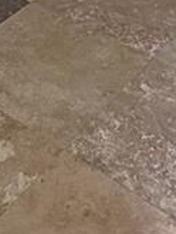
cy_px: -338
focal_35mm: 102
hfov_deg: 14.2
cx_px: -13
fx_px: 691
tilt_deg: -2.7
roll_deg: +0.5
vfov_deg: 13.6
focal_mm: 2.22
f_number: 2.2
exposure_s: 1/134
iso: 100
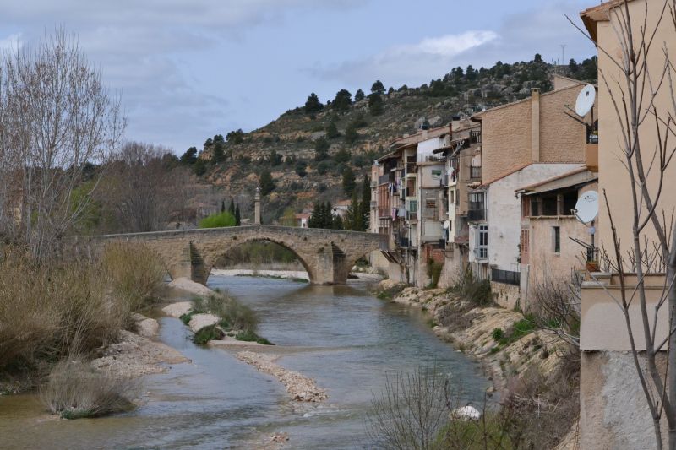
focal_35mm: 82
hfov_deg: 24.6
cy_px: 225
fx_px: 1549
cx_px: 338
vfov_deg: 16.5
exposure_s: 1/4000
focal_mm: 55
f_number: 10
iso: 1600
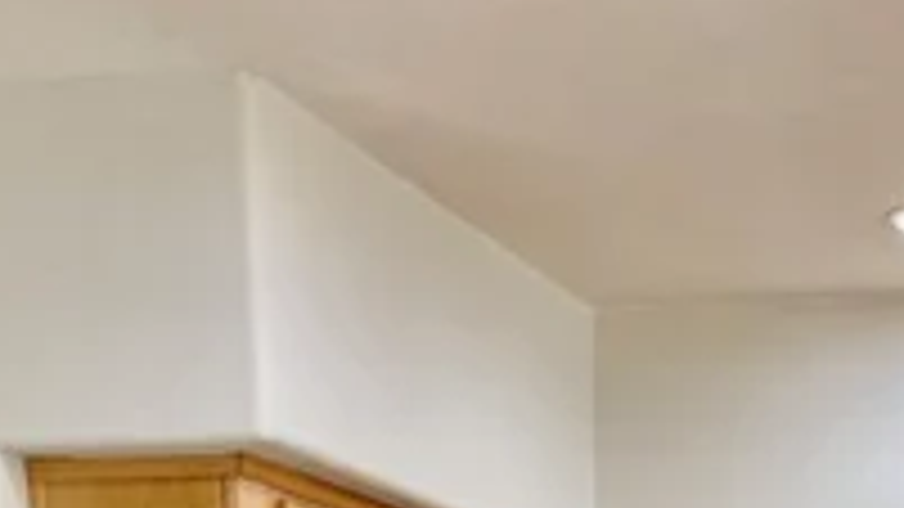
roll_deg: -0.8
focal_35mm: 105
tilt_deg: -7.8
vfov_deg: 10.1
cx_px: 897
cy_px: 1218
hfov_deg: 19.8
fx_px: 2517
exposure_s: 1/120
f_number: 1.6
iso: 100
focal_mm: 5.1
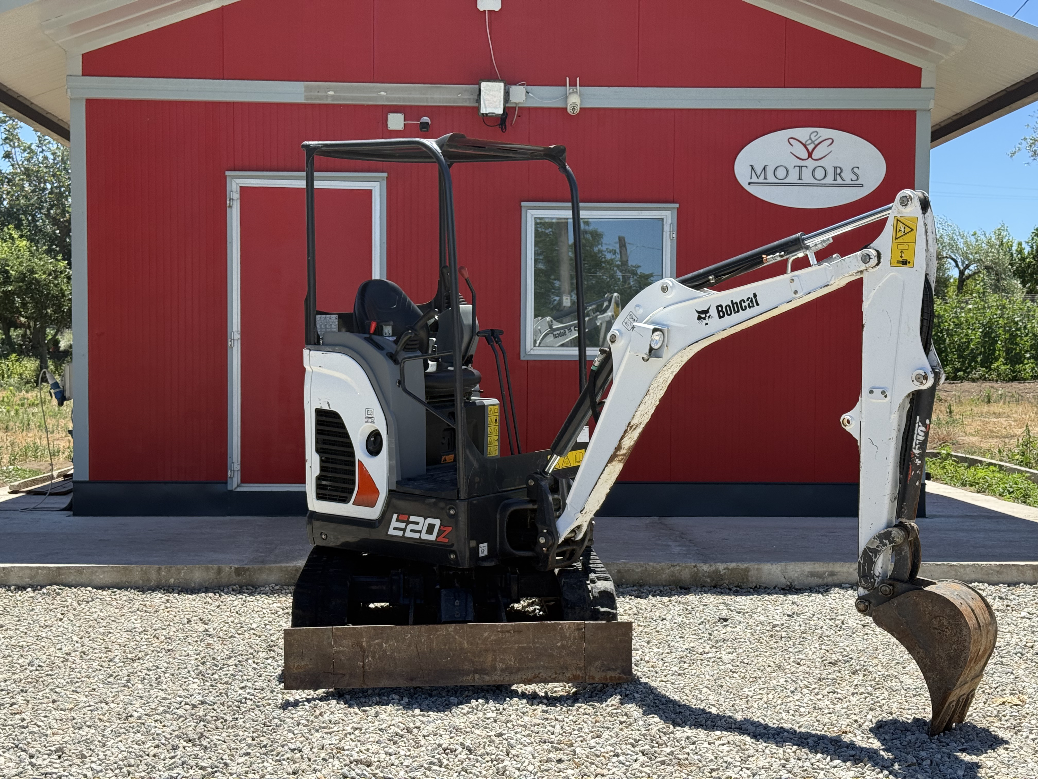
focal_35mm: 48
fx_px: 1439
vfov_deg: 30.3
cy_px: 390
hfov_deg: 39.7
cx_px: 519
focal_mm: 6.76
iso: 80
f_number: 1.78
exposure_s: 1/2494
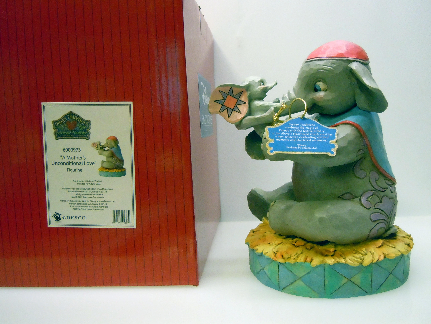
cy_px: 162
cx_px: 216
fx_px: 374
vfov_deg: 46.8
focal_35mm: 30
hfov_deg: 60.0
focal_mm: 5.4
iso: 800
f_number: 3.5
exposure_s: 1/60
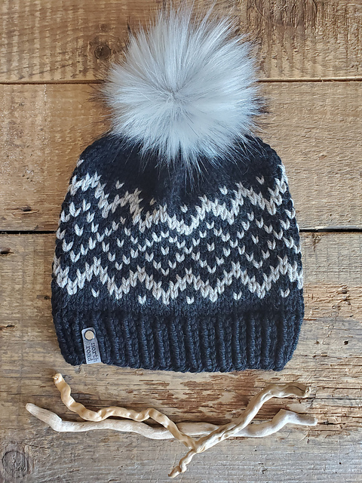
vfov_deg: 67.3
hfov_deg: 53.1
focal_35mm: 26
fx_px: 363
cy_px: 242
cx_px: 181
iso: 320
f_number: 2.4
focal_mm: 4.3
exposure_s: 1/39
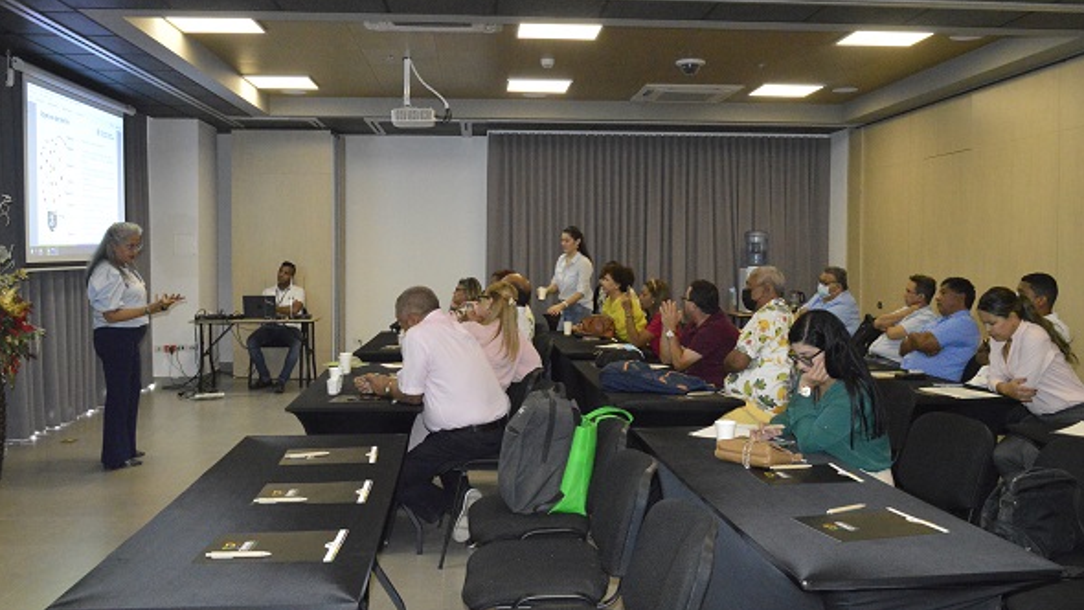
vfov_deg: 35.1
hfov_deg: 58.7
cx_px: 548
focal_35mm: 34
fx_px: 964
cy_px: 298
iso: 6400
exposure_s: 1/200
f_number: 9
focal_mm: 21
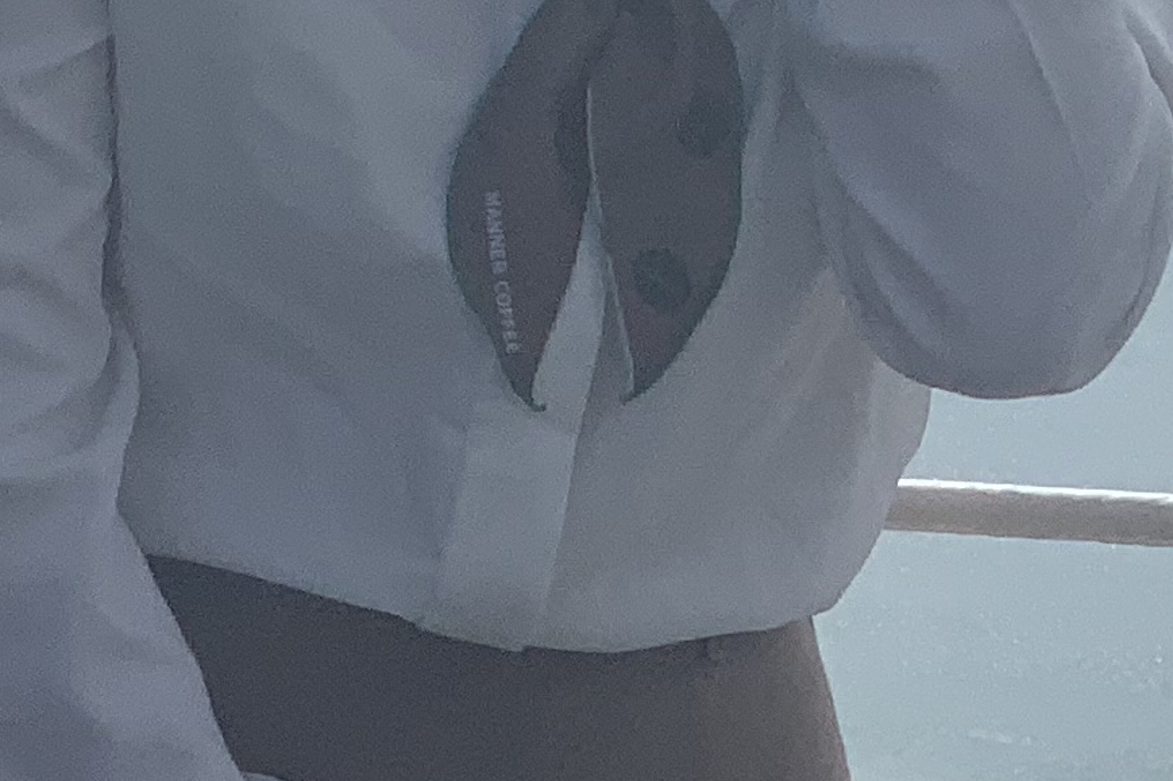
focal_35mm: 251
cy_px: -363
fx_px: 8176
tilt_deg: -3.2
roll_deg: +1.2
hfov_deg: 8.0
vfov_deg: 5.4
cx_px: -752
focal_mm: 6
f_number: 2.4
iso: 16
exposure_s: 1/3984
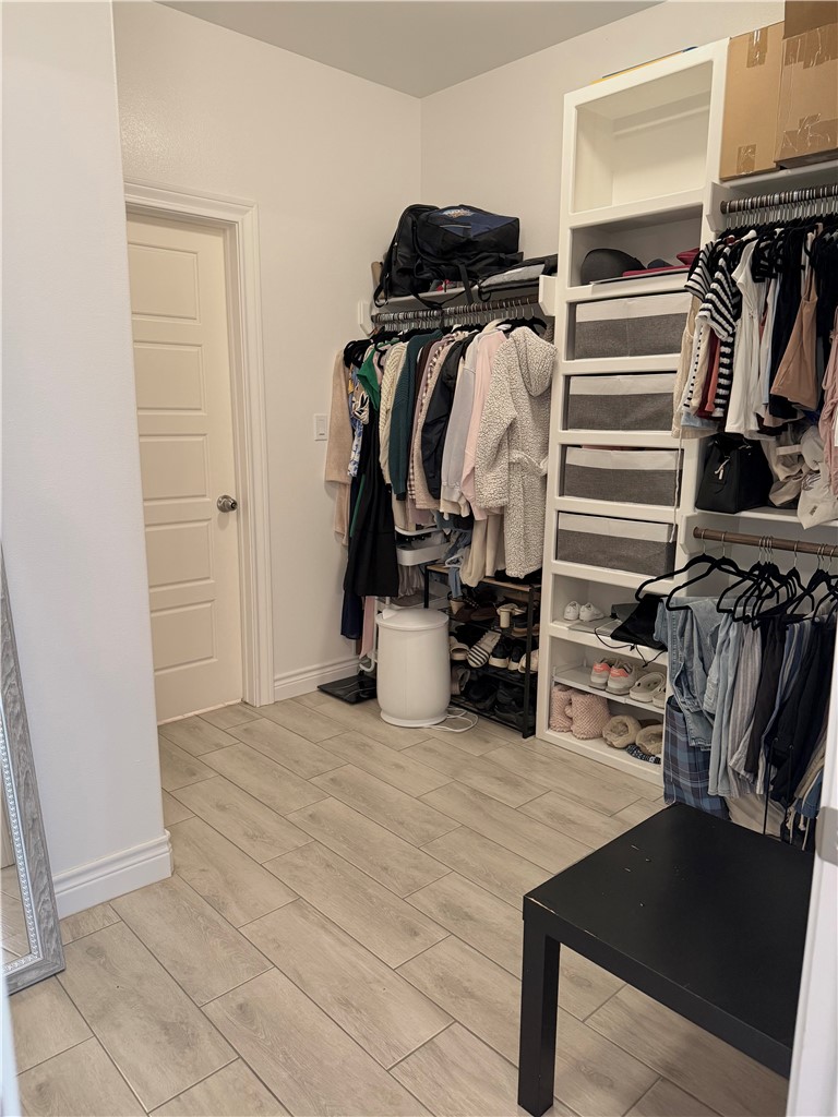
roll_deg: +0.1
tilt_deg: -10.6
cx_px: 419
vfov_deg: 71.6
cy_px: 558
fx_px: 775
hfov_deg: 56.8
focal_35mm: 24
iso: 250
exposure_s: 1/60
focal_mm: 6.76
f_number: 1.78
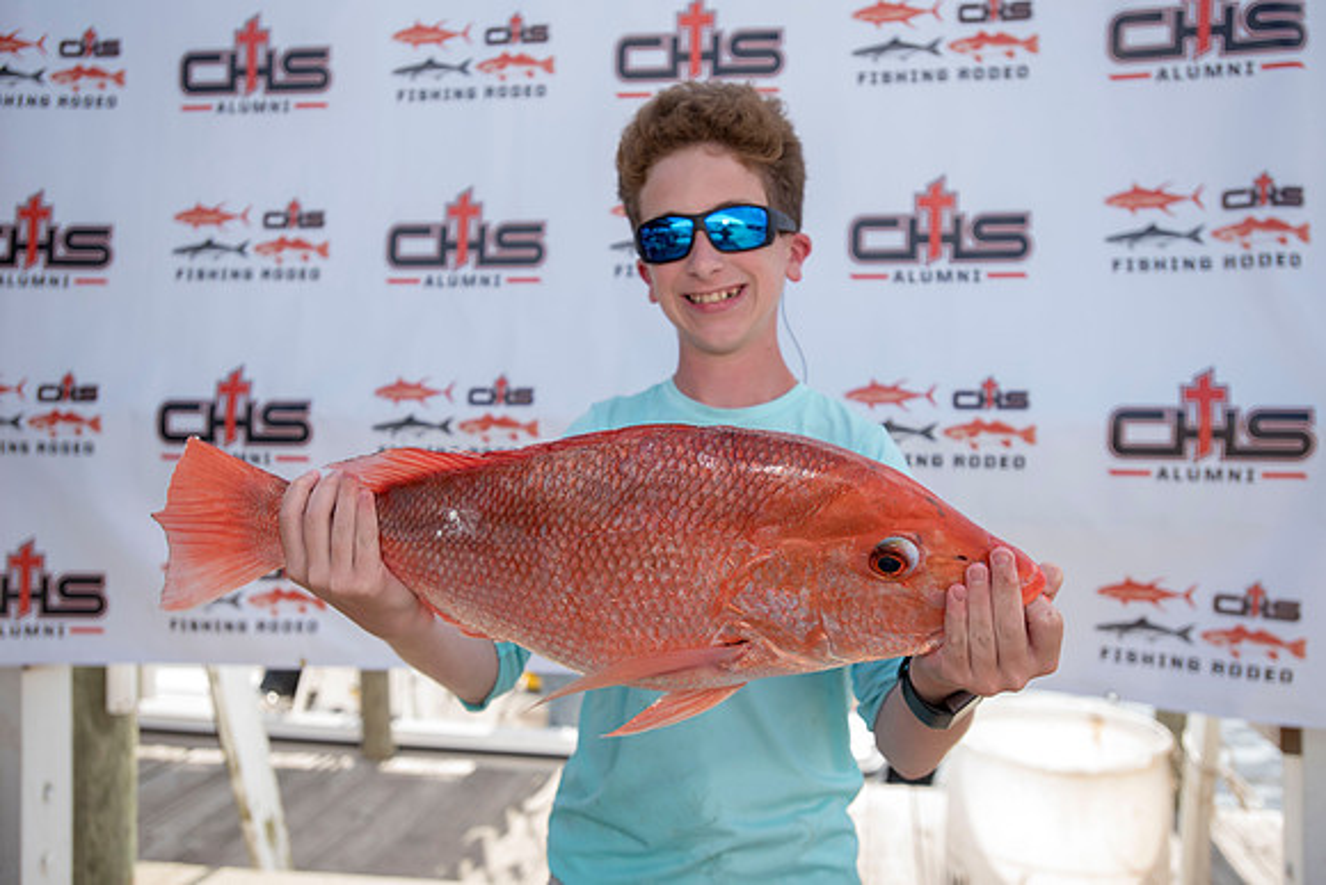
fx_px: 1179
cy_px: 442
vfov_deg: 41.1
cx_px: 663
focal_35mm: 32
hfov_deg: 58.7
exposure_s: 1/1250
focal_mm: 32
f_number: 4
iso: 500
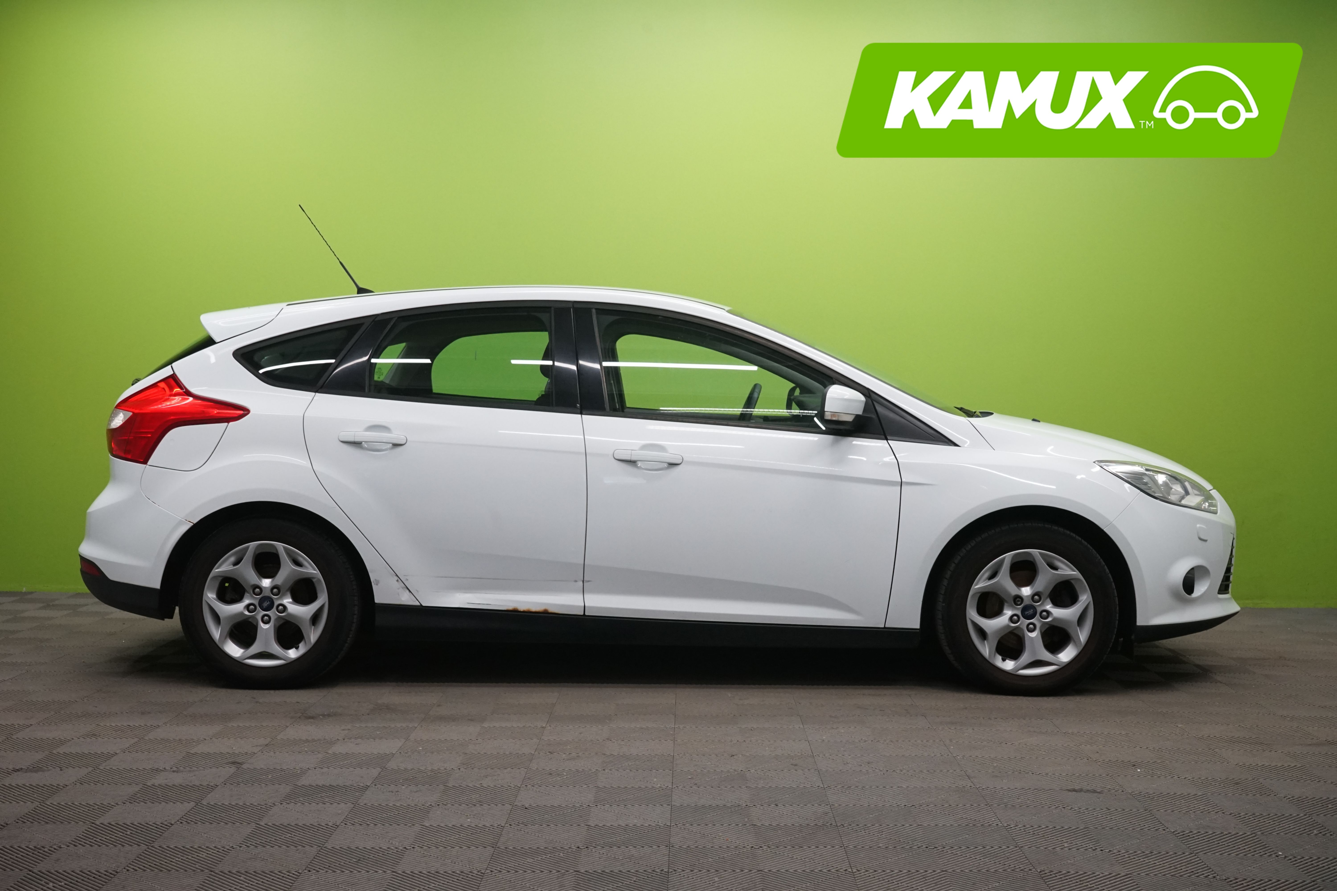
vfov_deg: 30.5
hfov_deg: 44.5
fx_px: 1634
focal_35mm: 44
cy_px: 446
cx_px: 668
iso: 2000
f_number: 10
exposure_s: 1/25
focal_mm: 44
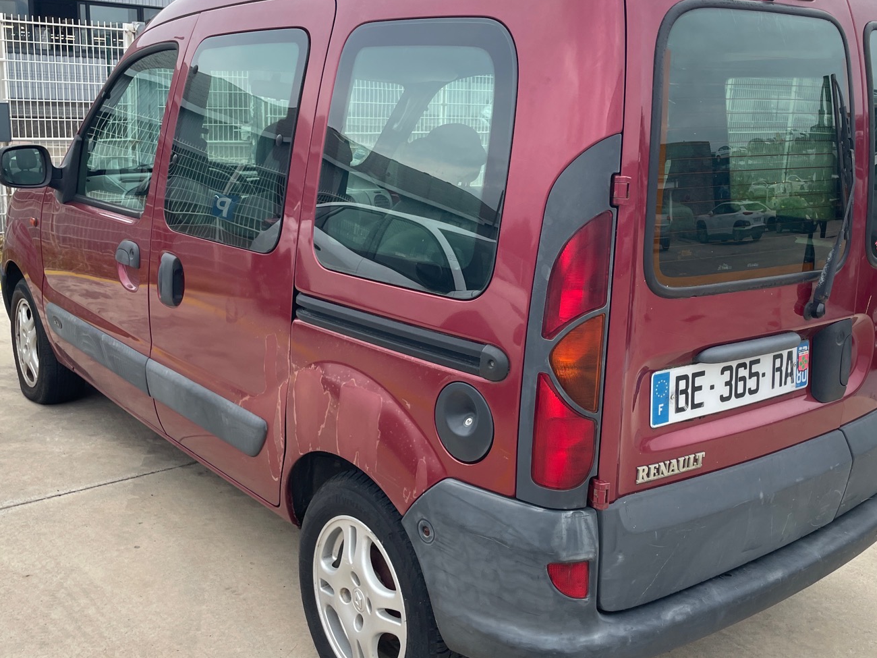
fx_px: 912
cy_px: 305
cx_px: 499
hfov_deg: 51.2
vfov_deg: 39.6
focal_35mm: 36
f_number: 1.6
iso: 32
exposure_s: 1/532
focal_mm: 4.2
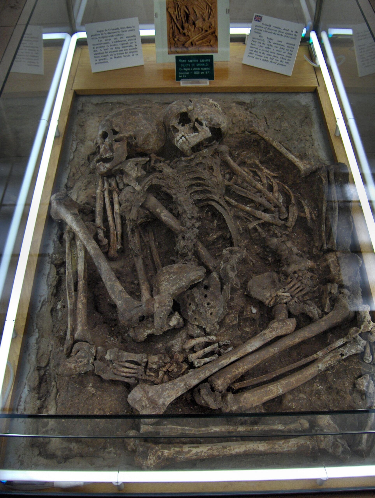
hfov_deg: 36.9
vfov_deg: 47.8
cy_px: 249
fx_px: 562
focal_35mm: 39
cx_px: 188
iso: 200
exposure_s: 1/105
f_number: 2.8
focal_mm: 8
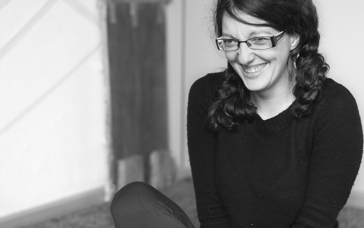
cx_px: 182
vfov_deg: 17.0
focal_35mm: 77
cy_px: 109
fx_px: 764
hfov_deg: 26.8
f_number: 2.2
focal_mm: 50
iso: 400
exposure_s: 1/60
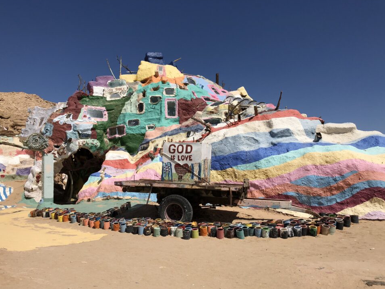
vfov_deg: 46.8
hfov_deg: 60.0
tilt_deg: +4.7
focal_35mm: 30
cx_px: 187
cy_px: 151
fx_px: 334
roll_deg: +0.6
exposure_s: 1/4808
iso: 20
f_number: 1.8
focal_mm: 3.99
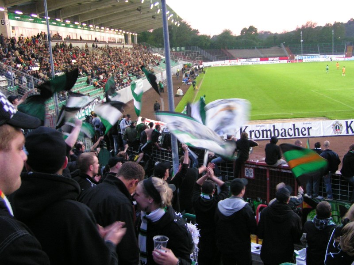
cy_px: 132
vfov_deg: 37.7
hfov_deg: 49.0
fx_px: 389
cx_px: 177
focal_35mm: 38
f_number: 2.8
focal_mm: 5.8
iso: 200
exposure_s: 1/20
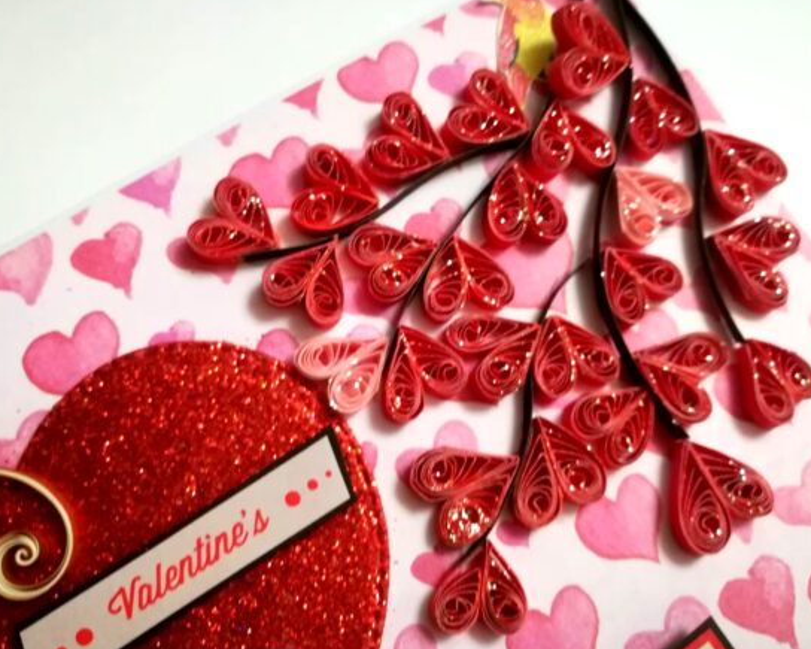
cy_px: 321
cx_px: 391
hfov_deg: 62.2
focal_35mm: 28
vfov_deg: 51.5
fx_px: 672
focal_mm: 3.83
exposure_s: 1/20
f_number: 2.2
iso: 500
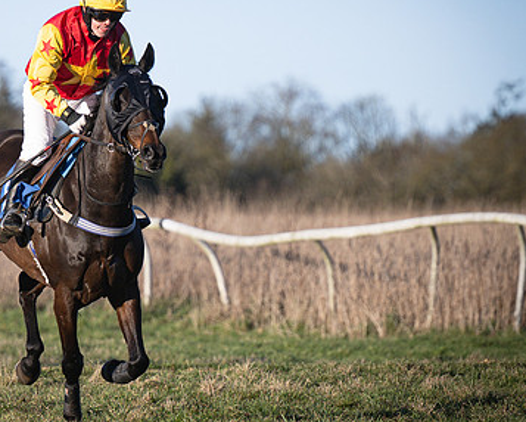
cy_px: 214
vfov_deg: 2.6
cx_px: 139
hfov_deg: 3.2
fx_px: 9314
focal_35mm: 598
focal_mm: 155
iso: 100
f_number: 2.8
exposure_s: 1/2000
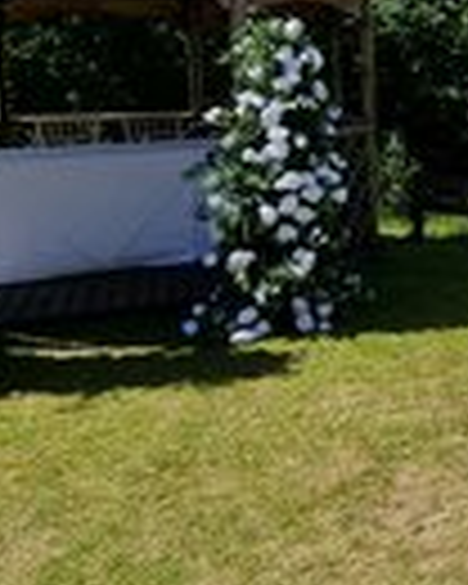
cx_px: 756
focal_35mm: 47
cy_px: 126
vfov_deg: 38.2
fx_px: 814
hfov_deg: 23.4
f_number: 2.2
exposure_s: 1/2104
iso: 50
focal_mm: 2.2
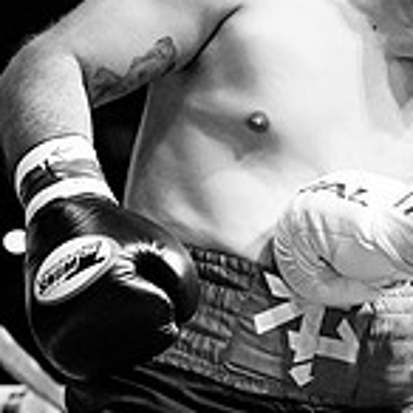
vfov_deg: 8.5
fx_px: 2794
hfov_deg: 8.1
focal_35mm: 207
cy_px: 181
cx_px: 796
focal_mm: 50
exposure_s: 1/1000
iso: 4000
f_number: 2.8
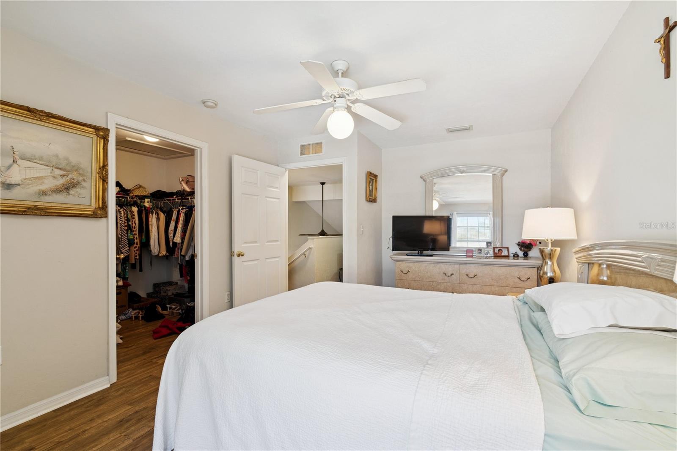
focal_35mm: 15
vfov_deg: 77.3
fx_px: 282
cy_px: 226
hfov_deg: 100.4
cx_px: 338
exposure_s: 1/2.5
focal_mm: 10
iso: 200
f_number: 8
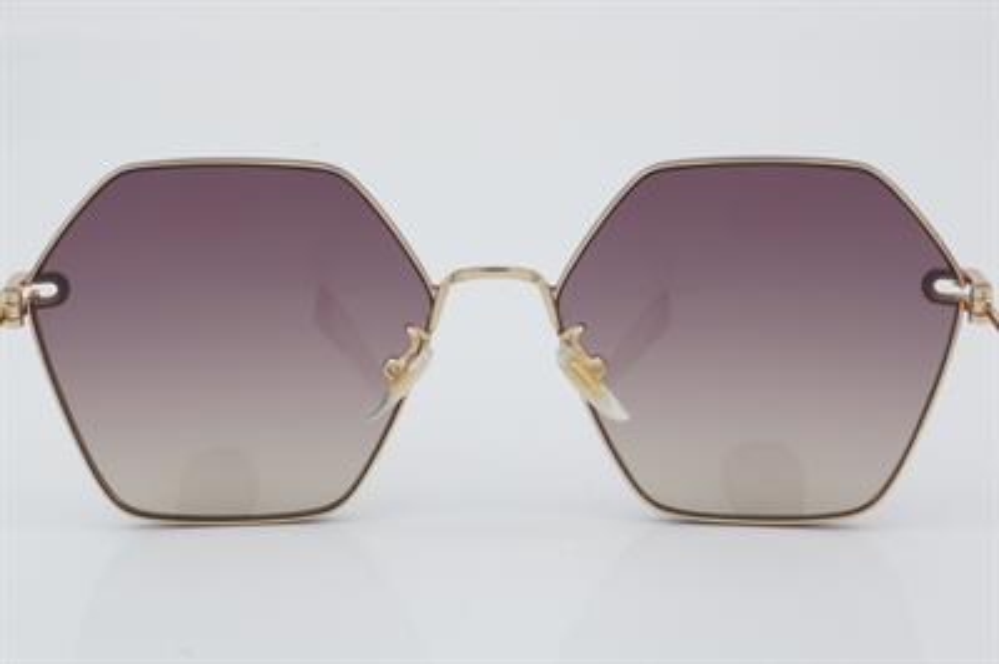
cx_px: 500
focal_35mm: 75
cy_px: 332
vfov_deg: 18.2
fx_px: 2079
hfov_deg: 27.0
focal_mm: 50
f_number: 32
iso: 100
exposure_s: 1/3
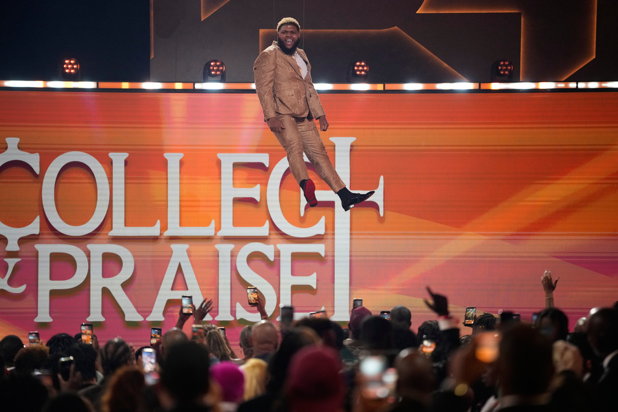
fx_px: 3226
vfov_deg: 7.3
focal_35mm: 188
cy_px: 206
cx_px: 309
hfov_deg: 10.9
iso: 2500
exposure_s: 1/800
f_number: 2.8
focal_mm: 188
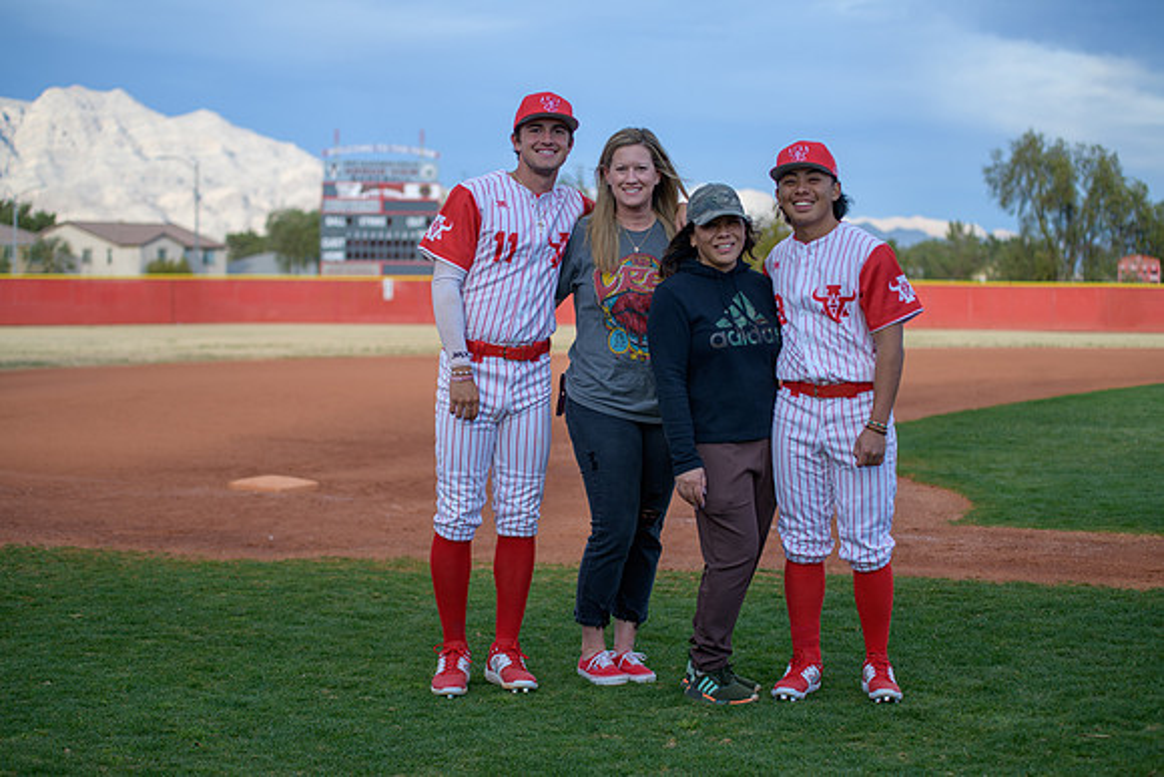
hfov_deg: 28.8
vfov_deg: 19.5
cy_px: 388
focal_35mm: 70
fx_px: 2264
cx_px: 582
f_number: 2.8
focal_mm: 70
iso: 100
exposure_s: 1/640
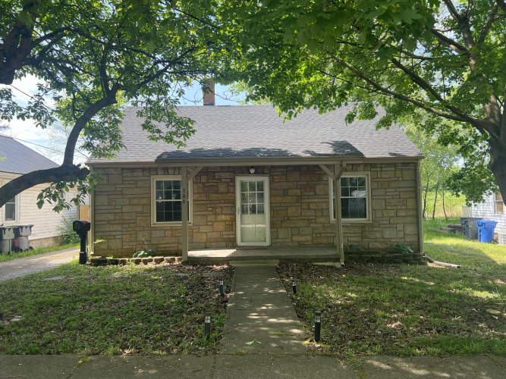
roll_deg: +1.3
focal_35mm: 26
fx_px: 380
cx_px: 253
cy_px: 190
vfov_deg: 53.0
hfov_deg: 67.3
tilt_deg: +1.6
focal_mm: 5.7
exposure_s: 1/533
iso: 50
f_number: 1.5
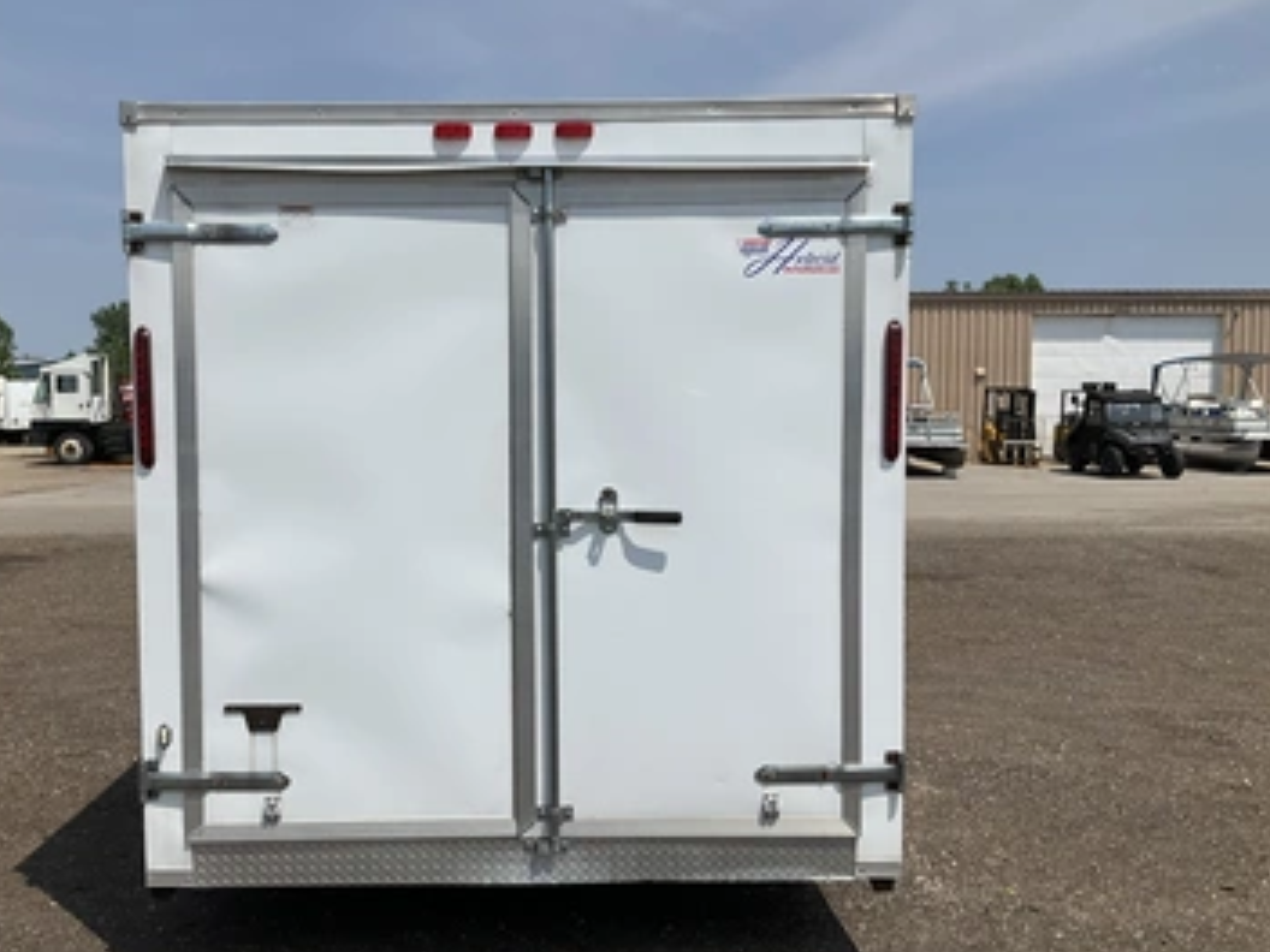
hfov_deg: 55.2
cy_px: 476
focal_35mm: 33
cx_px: 552
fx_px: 1211
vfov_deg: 42.9
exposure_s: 1/4405
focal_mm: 3
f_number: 1.8
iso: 25
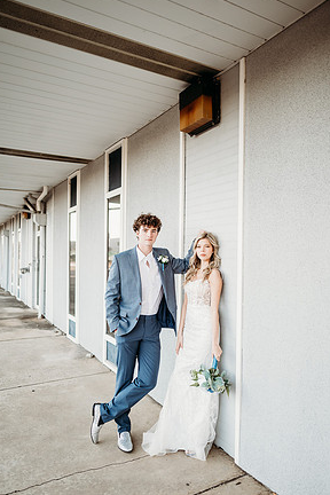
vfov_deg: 71.5
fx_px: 344
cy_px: 251
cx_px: 166
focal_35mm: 25
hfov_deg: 51.3
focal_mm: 24
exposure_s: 1/320
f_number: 2
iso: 100
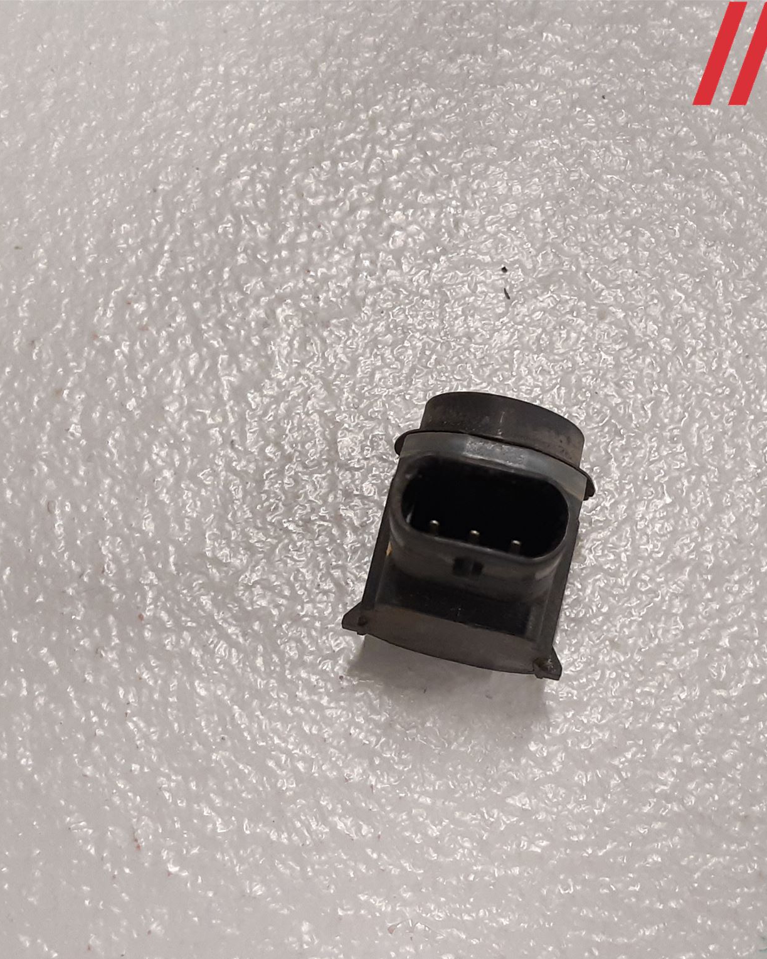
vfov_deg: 52.8
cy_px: 481
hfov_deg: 43.3
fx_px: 965
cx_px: 435
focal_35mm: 34
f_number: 1.7
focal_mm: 3.93
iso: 200
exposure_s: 1/50
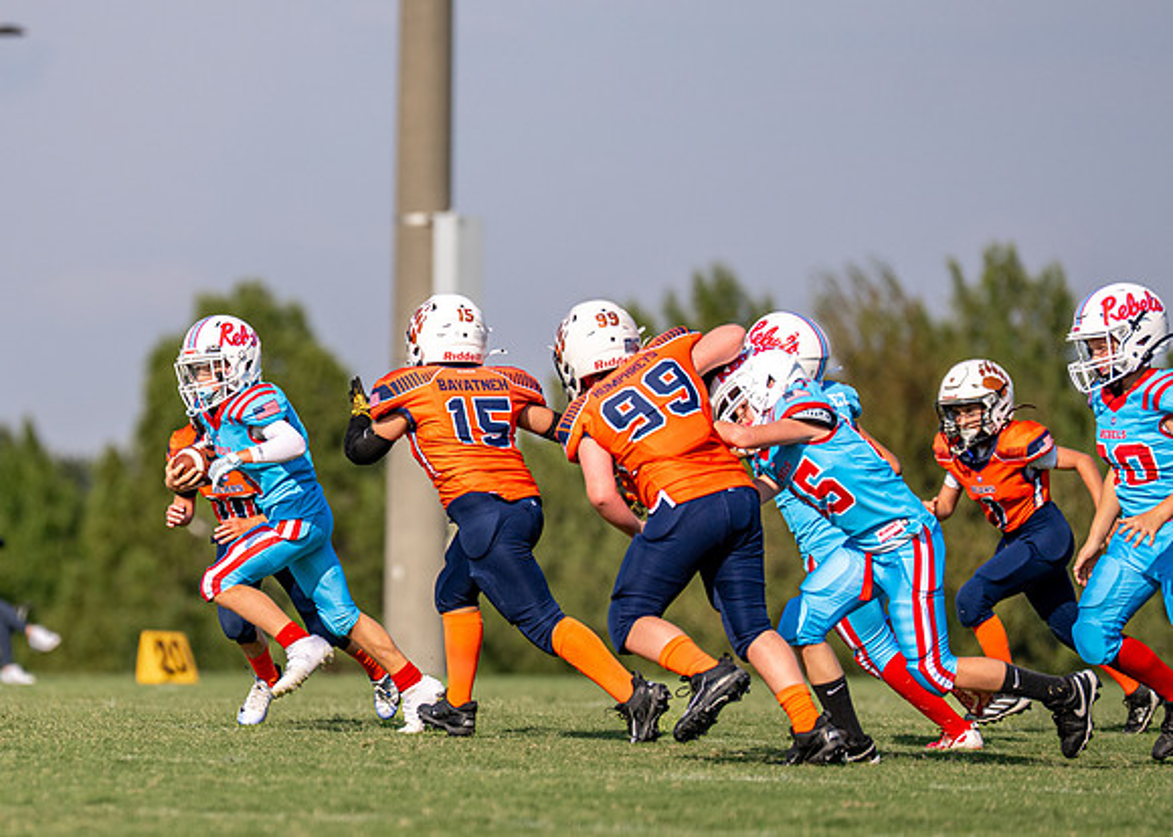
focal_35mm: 360
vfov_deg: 4.0
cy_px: 439
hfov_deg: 5.6
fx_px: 11989
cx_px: 288
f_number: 2.8
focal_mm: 200
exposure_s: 1/5000
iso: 160
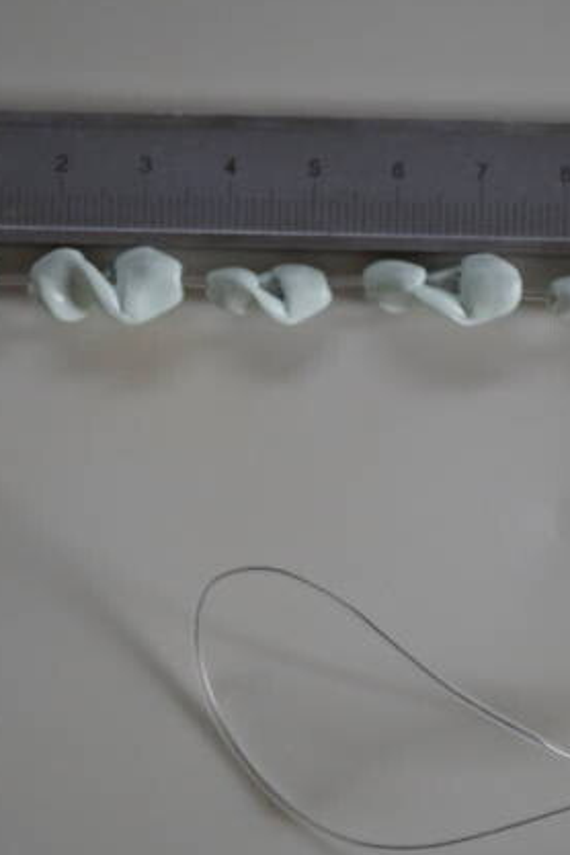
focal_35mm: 69
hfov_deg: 19.7
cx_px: 379
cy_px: 425
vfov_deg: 29.2
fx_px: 1639
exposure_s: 1/160
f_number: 4
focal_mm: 30
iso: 2000
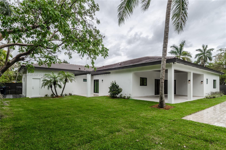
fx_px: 113
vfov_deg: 67.1
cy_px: 75
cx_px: 113
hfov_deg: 90.1
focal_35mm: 18
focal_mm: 12
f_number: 10
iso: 100
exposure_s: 1/100
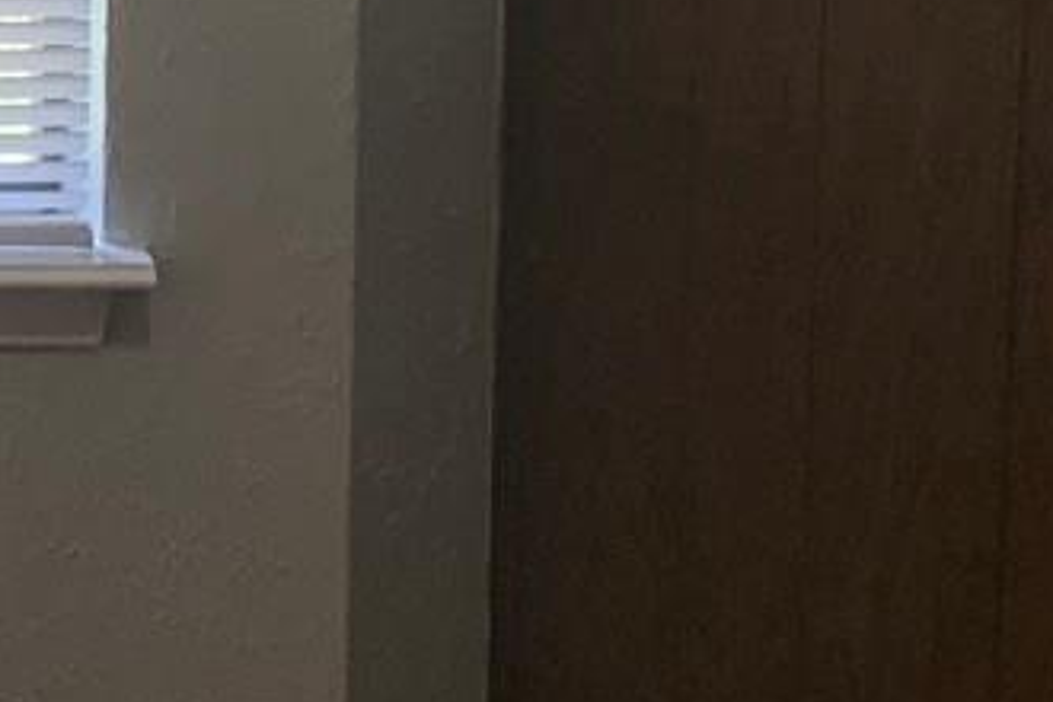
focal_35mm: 165
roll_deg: +0.2
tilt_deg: -8.7
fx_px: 4826
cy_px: -243
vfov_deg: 8.2
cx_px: -667
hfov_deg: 11.7
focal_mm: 4.25
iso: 100
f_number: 1.8
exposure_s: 1/113
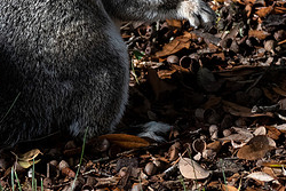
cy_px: -83
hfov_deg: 1.9
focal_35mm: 1092
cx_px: 23
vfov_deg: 1.3
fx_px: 8680
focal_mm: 280
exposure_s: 1/1600
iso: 1000
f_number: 8
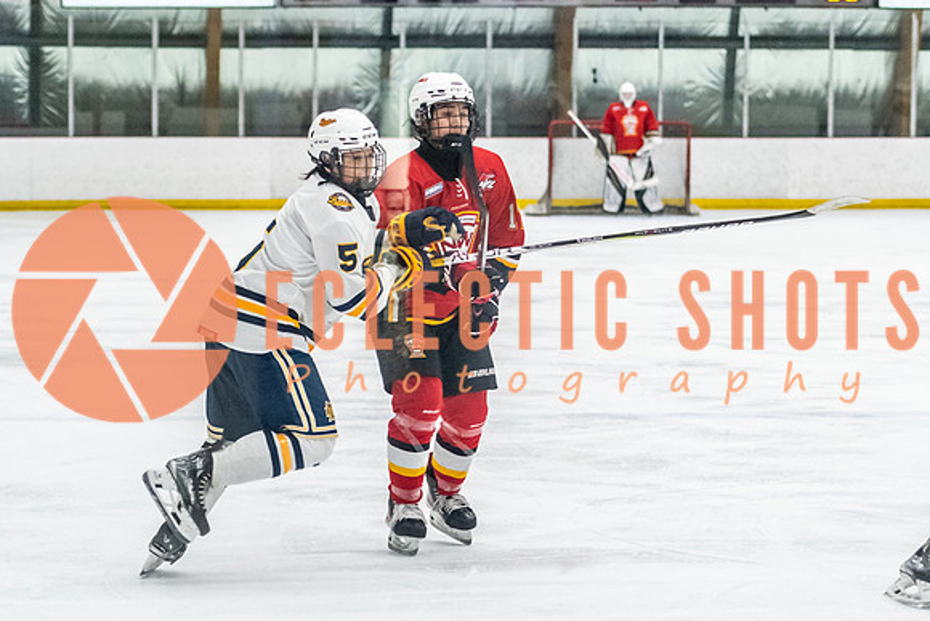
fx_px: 4071
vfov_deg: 8.7
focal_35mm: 158
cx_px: 338
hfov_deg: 13.0
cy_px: 548
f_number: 2.8
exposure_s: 1/800
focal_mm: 70
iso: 3200
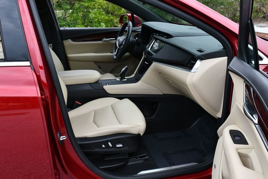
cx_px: 134
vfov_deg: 36.9
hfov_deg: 53.1
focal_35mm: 36
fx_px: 268
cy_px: 90
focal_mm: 18
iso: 200
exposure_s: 1/250
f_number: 7.1
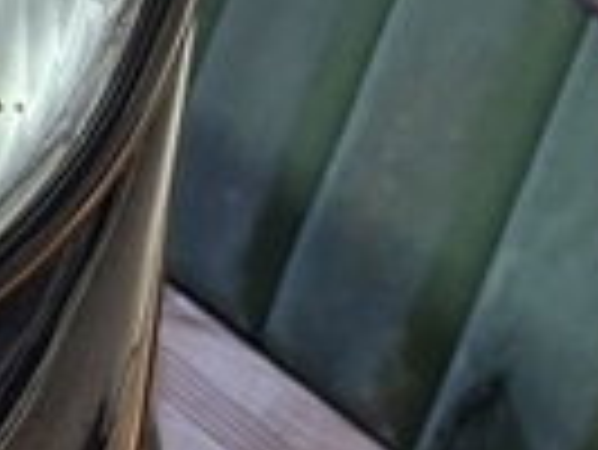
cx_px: -917
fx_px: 3060
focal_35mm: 177
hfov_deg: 9.7
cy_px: 27
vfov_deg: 8.4
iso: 250
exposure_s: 1/33
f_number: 1.8
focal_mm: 5.54
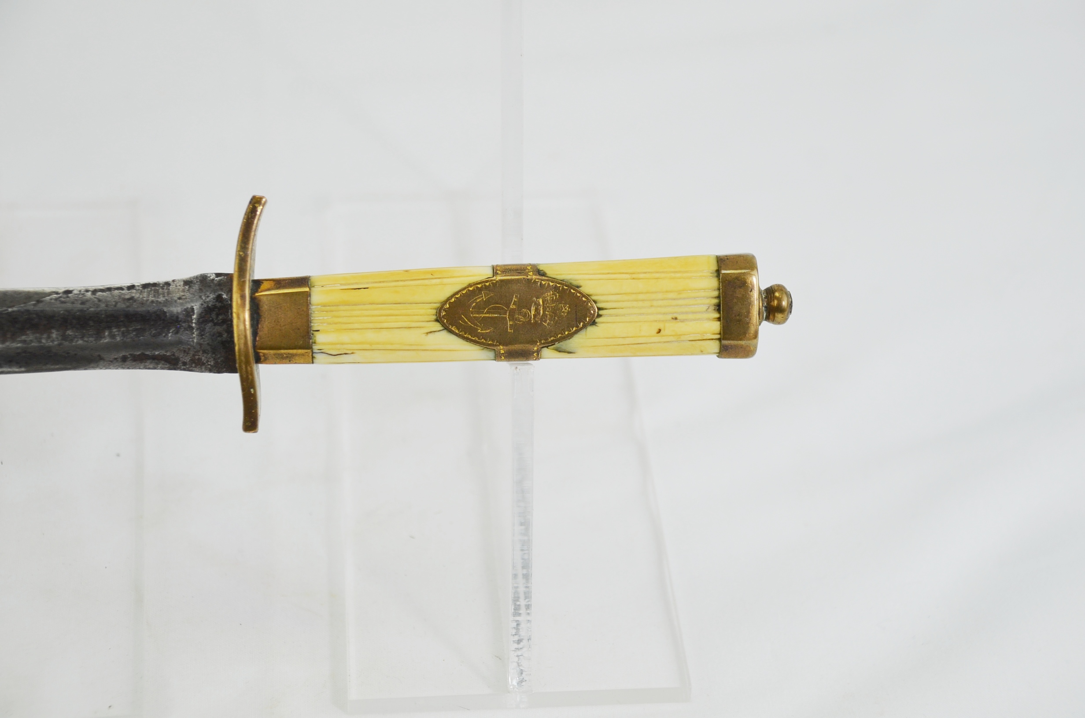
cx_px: 542
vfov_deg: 15.6
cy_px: 359
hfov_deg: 23.4
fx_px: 2617
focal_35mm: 87
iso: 400
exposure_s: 1/320
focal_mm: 58
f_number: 5
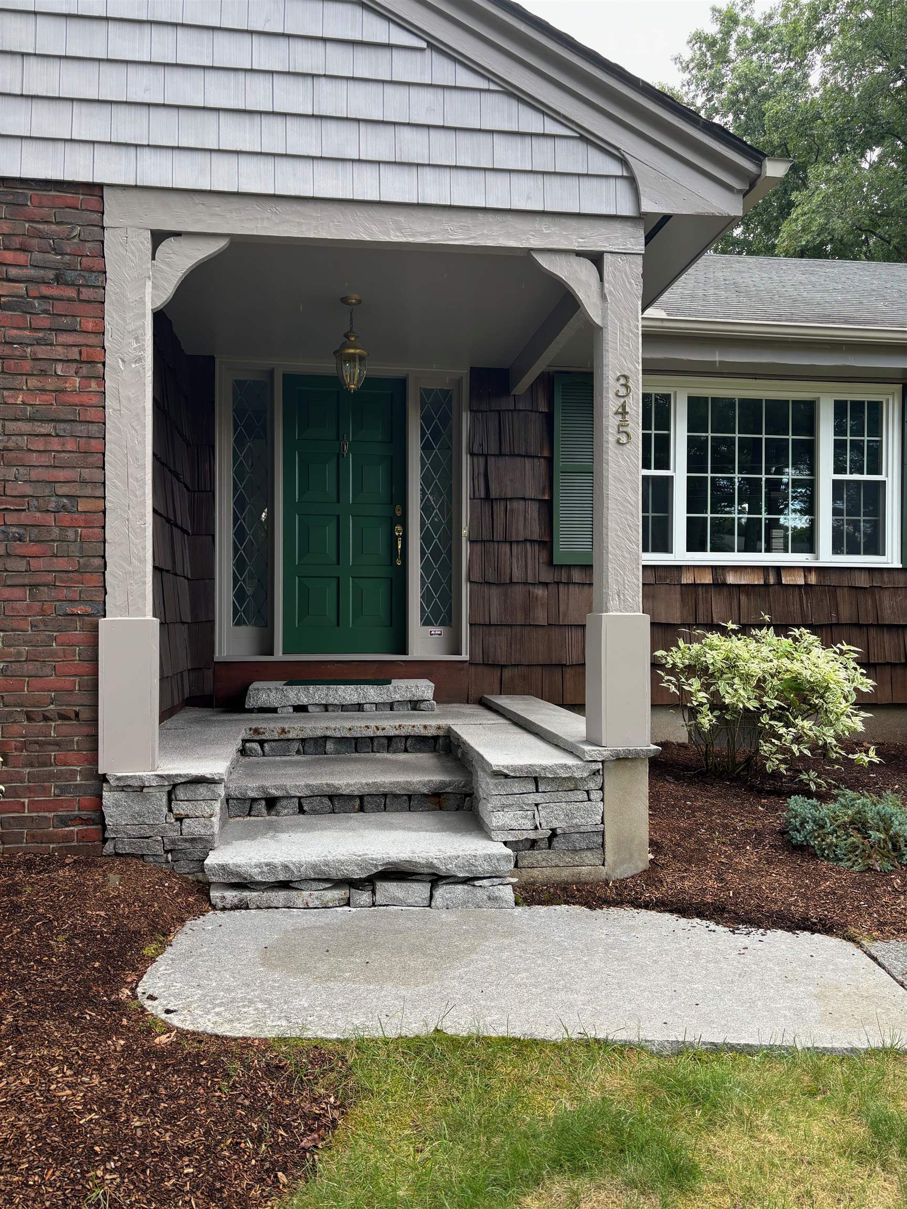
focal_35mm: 26
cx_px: 454
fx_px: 908
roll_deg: -0.3
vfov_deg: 67.3
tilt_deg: +0.7
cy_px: 604
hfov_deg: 53.1
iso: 50
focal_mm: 5.96
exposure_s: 1/121
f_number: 1.6
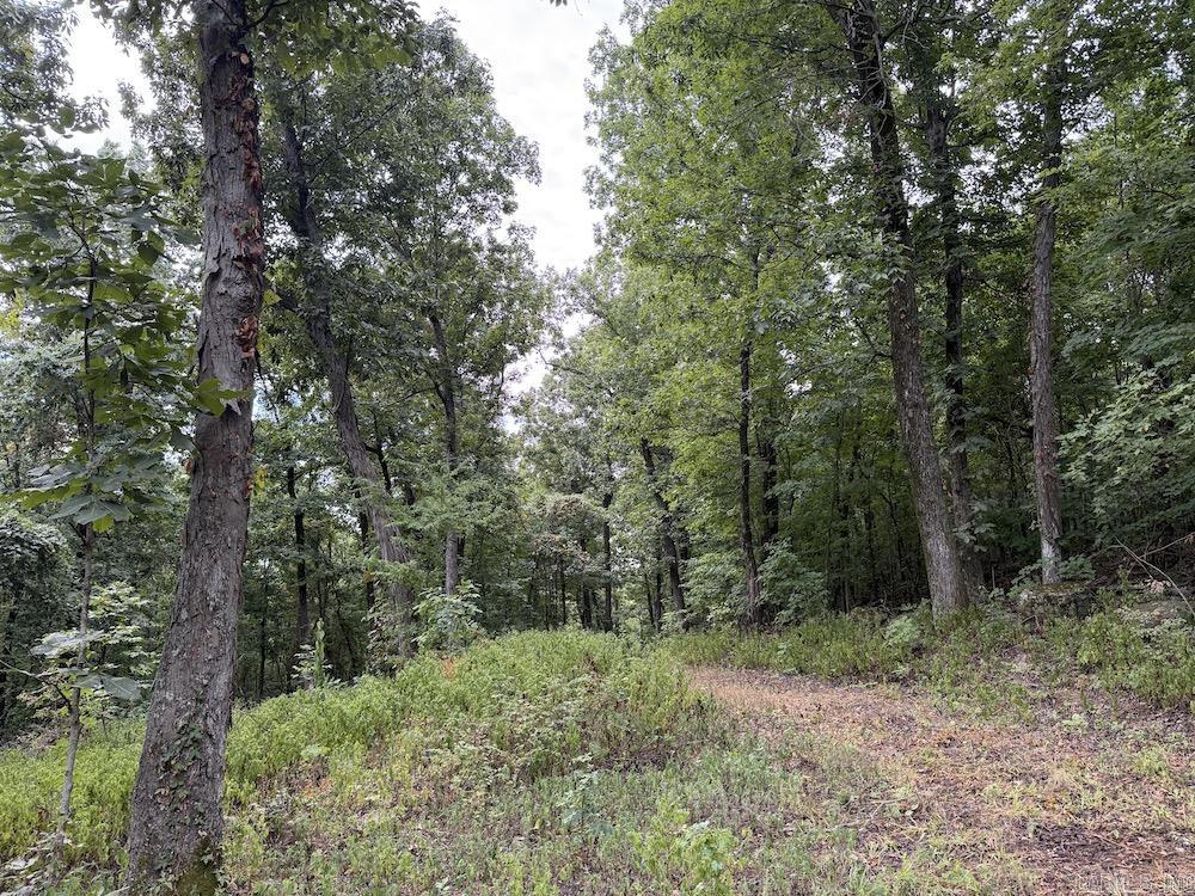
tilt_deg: +12.3
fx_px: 829
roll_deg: -1.9
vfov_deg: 56.8
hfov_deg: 71.6
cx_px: 598
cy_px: 448
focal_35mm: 24
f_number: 1.78
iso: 125
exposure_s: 1/243
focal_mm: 6.76
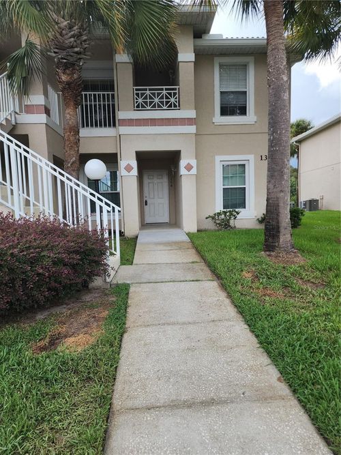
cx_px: 170
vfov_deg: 73.9
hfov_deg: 58.9
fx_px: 302
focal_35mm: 23
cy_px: 228
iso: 12
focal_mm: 6.4
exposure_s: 1/369
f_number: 1.8
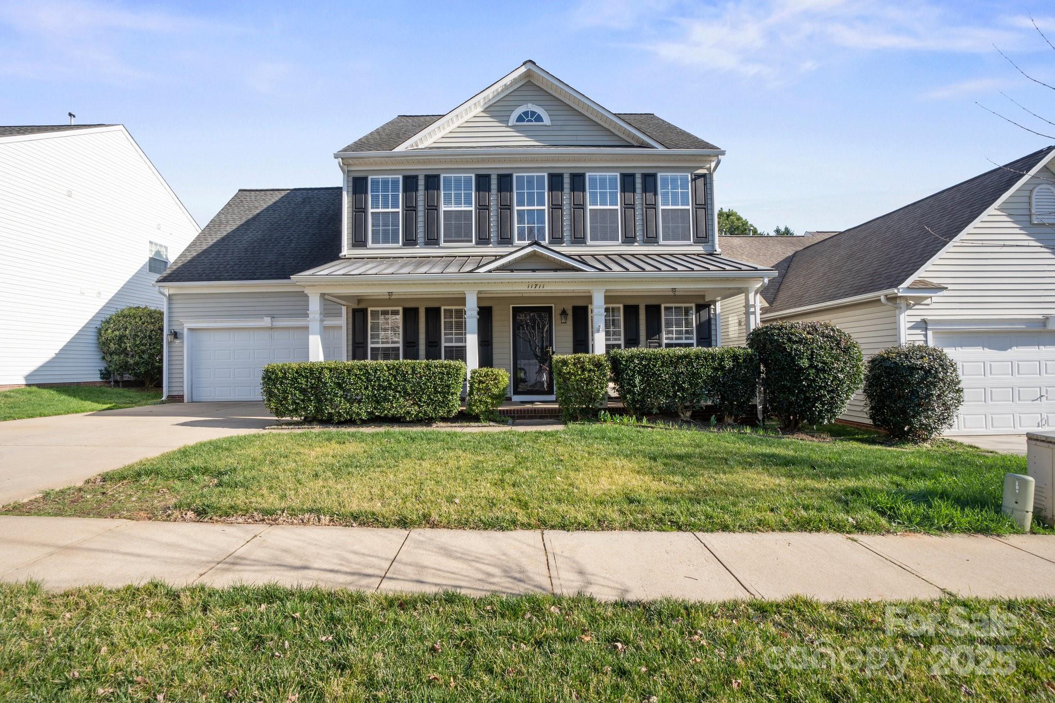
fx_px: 469
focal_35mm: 16
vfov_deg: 73.7
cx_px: 528
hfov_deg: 96.7
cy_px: 352
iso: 100
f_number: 11
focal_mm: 16
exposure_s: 1/80
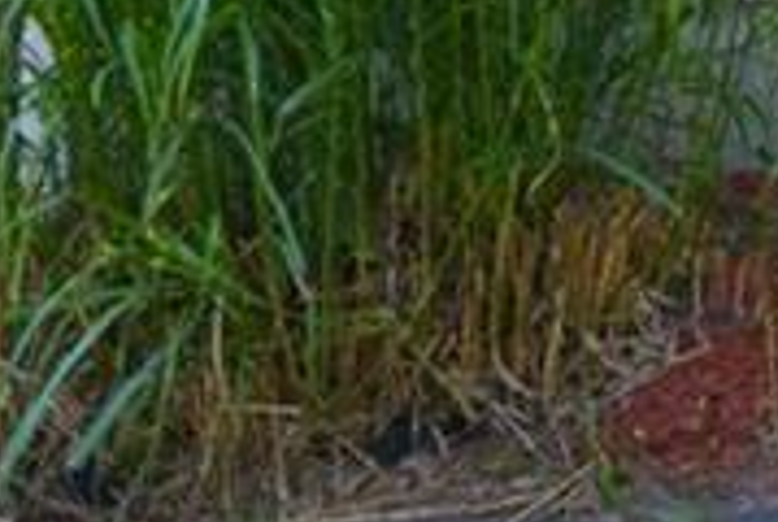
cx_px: 2199
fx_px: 2966
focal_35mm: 137
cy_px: -763
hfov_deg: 11.0
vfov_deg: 9.0
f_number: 7.1
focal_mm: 24
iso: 500
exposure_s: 1/320
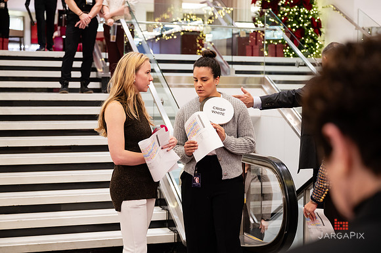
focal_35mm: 59
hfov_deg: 34.1
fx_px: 622
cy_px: 126
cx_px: 190
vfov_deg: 23.1
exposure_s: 1/160
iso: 1250
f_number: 3.2
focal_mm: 57
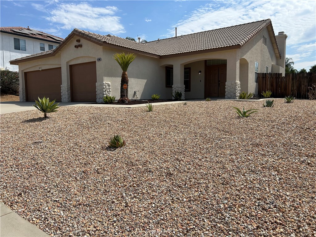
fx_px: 237
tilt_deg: -5.4
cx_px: 158
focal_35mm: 26
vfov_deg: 53.1
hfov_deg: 67.3
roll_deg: -0.1
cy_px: 118
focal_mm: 5.7
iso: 50
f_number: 1.5
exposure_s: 1/6579
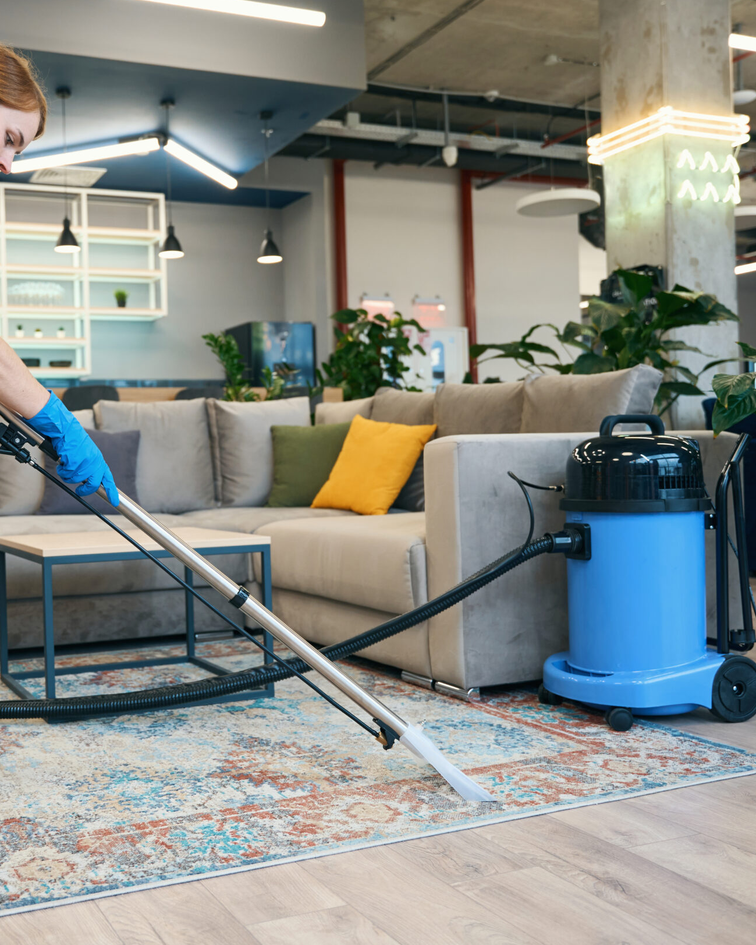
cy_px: 461
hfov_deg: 38.4
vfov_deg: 47.9
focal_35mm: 38
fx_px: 1064
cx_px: 219
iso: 640
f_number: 2.8
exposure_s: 1/200
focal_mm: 25.7
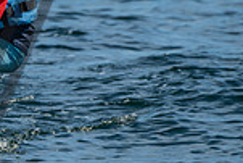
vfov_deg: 0.9
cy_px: -64
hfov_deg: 1.3
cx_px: -121
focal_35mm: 1535
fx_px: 10371
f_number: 8
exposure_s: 1/640
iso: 100
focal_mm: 400
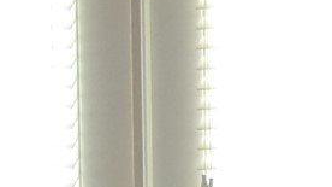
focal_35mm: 322
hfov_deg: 6.6
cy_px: 779
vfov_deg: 3.6
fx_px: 2834
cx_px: 558
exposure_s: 1/60
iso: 400
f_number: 4.2
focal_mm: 26
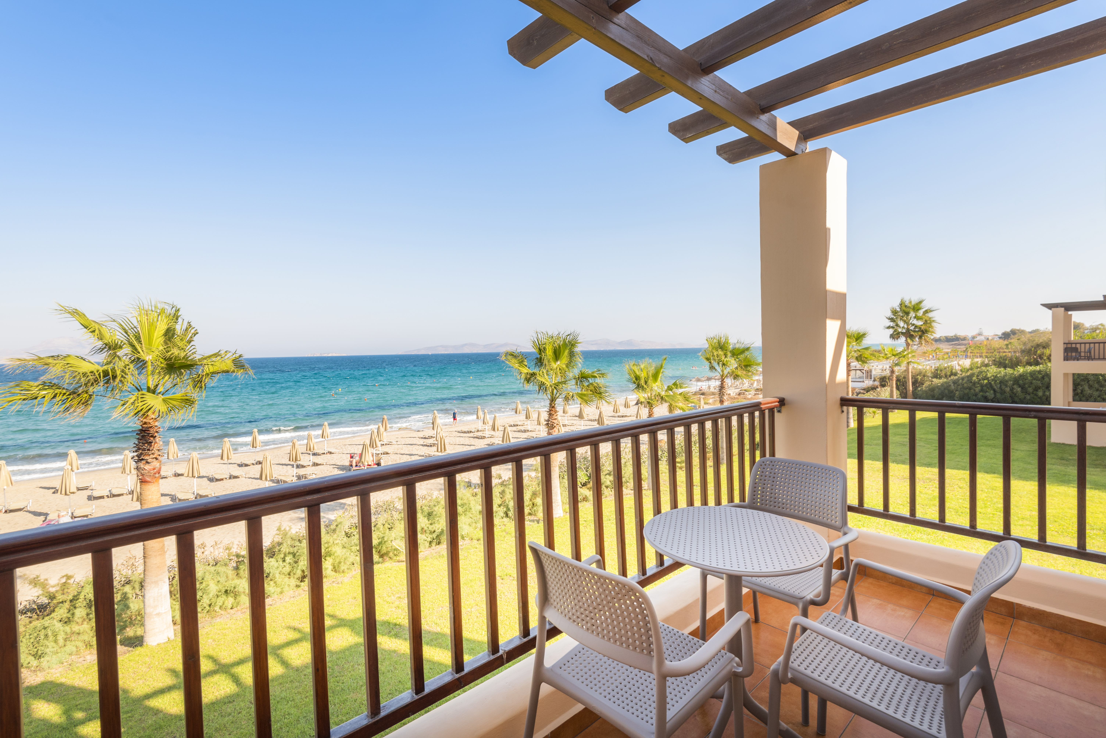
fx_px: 492
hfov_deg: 96.7
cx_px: 553
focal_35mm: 16
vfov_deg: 73.8
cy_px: 369
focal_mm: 16
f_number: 8
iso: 80
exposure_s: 1/80
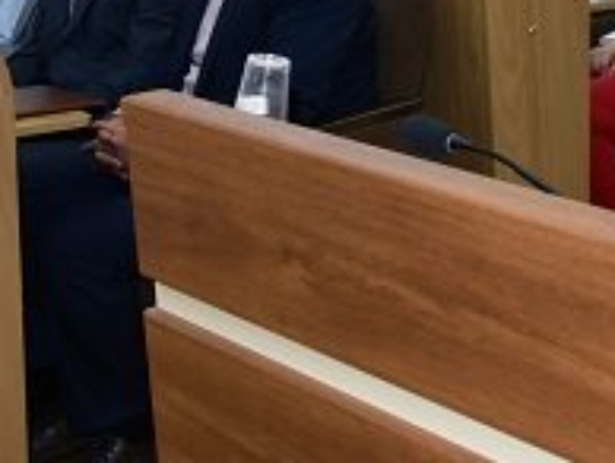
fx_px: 1690
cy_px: -121
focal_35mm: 95
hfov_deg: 18.4
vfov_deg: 15.0
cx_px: 916
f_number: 4.5
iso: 640
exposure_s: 1/100
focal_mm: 32
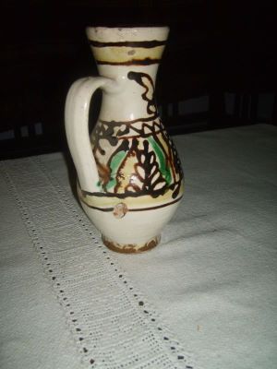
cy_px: 184
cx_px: 138
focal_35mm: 35
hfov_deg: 40.7
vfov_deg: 52.6
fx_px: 373
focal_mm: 5.8
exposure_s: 1/45
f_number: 2.8
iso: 100
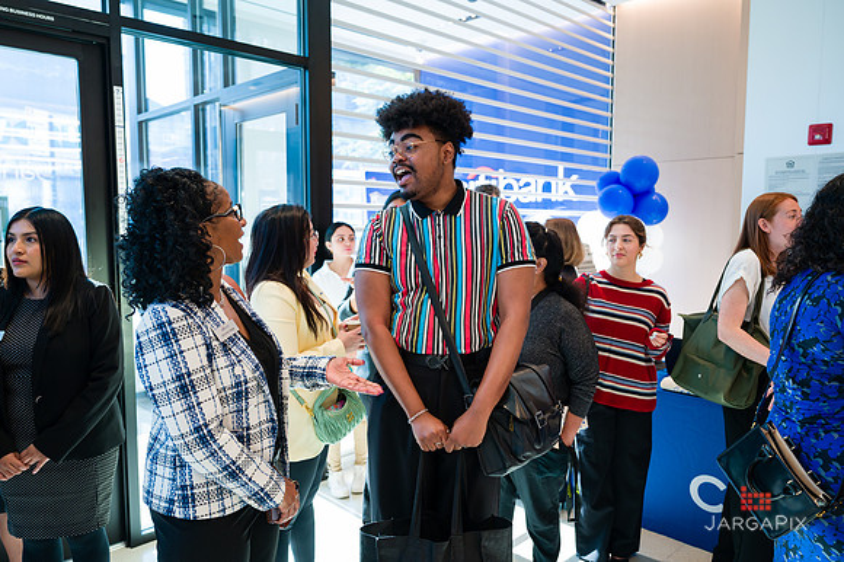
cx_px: 422
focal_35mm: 27
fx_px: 635
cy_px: 281
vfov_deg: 47.7
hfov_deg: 67.2
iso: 500
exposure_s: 1/200
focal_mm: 27
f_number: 3.2
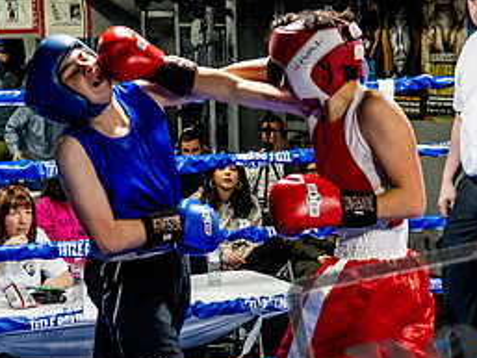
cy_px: 311
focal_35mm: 113
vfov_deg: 13.0
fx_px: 1558
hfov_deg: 17.4
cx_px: 291
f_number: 2.8
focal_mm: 35
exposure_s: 1/800
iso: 5000
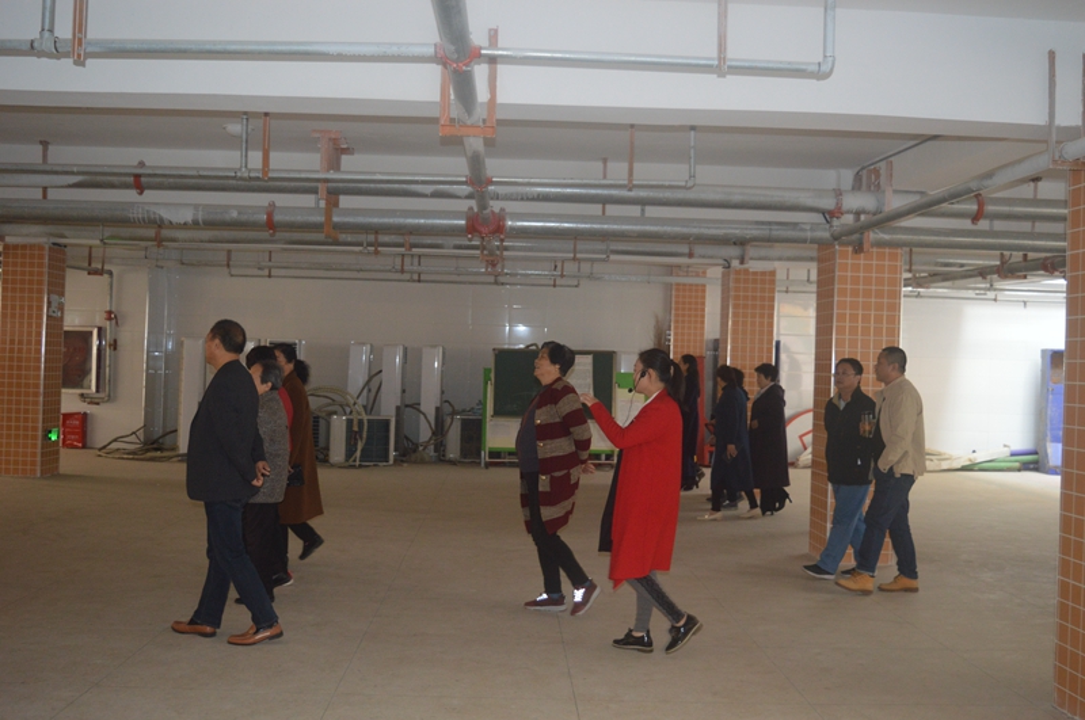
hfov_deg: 53.2
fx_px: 1083
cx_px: 542
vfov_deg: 36.8
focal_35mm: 36
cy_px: 360
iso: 1000
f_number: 4
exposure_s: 1/60
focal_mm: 24
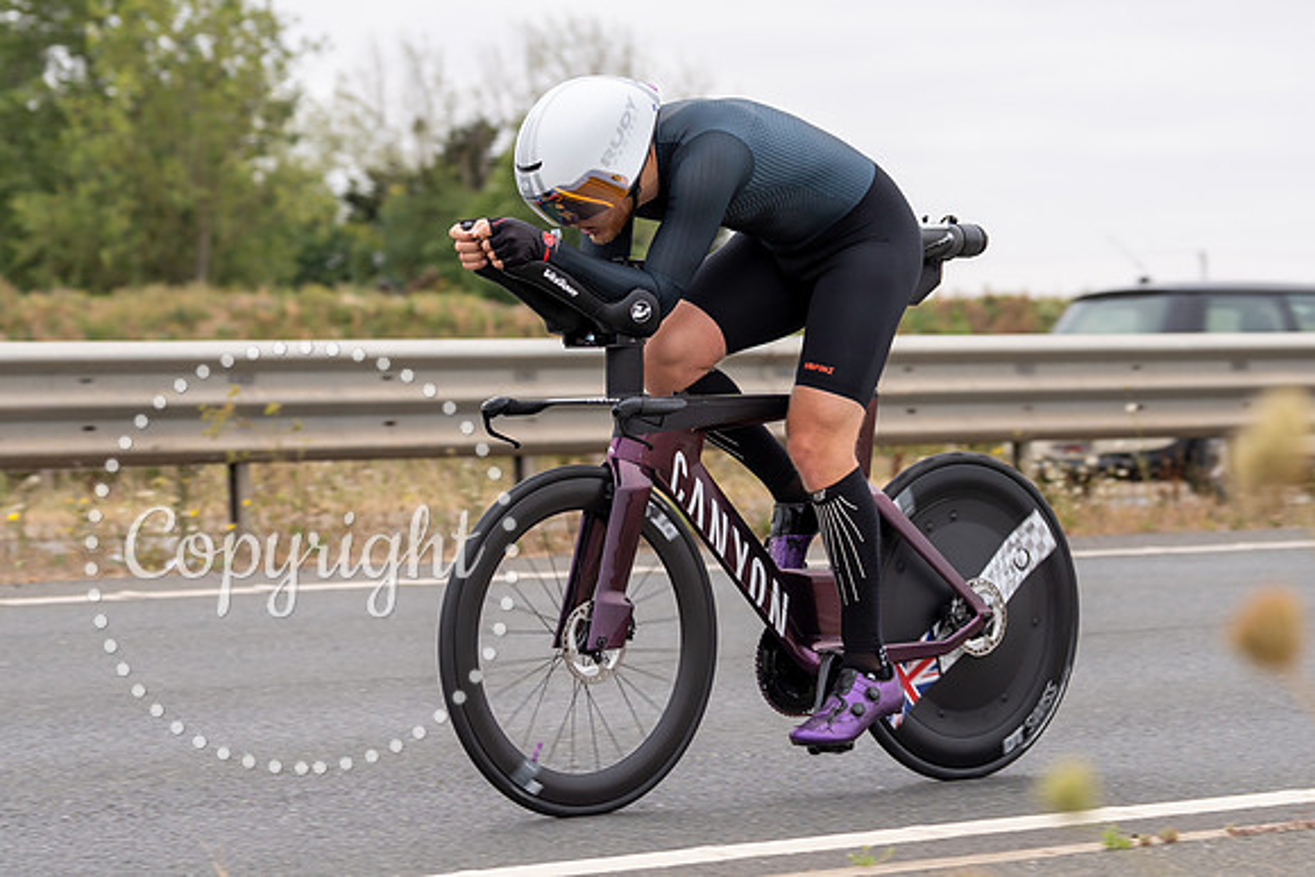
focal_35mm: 116
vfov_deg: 11.8
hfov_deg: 17.6
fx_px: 4255
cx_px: 659
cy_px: 372
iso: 100
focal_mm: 74
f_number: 3.5
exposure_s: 1/800
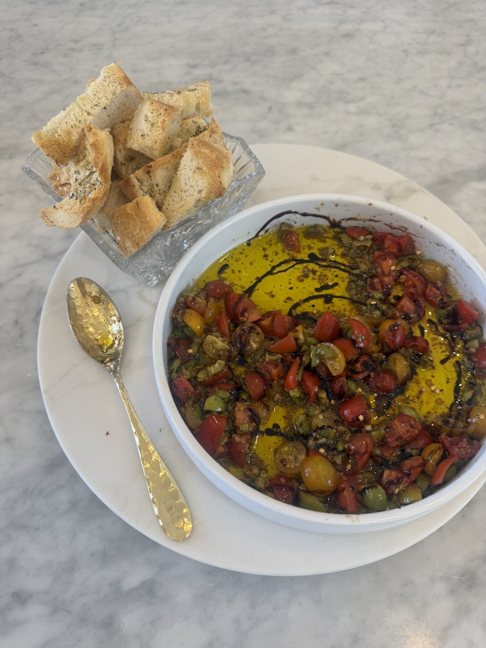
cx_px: 243
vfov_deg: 71.6
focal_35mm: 24
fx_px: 449
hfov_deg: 56.8
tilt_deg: -60.8
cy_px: 324
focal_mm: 6.76
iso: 100
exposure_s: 1/120
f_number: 1.78
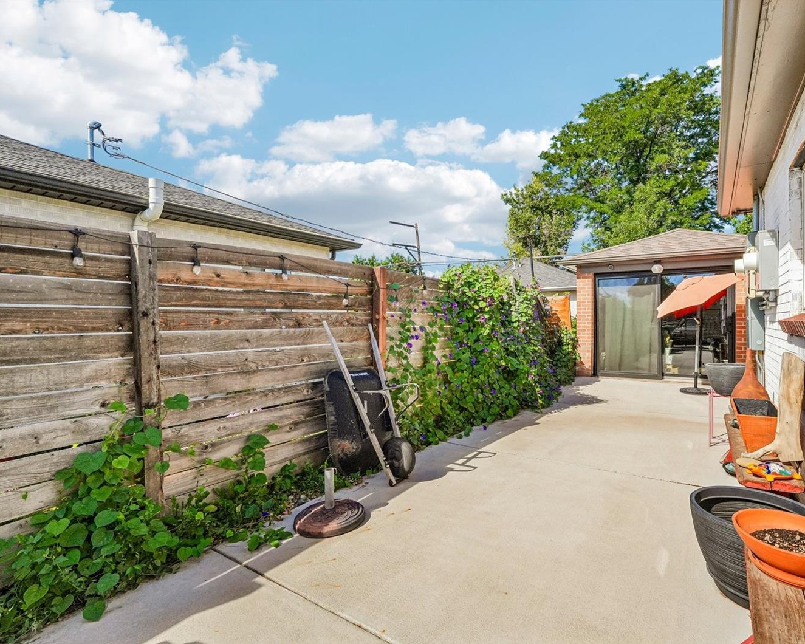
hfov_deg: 89.1
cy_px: 322
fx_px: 405
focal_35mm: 17
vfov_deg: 77.0
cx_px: 459
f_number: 8
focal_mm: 10
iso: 800
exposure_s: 1/1600
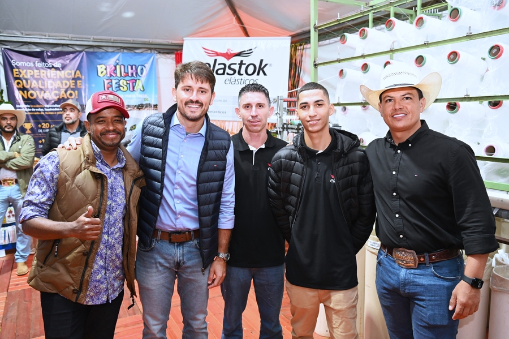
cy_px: 170
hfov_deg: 62.0
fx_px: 424
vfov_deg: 43.6
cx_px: 254
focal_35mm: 30
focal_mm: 30
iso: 3200
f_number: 4
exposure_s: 1/60
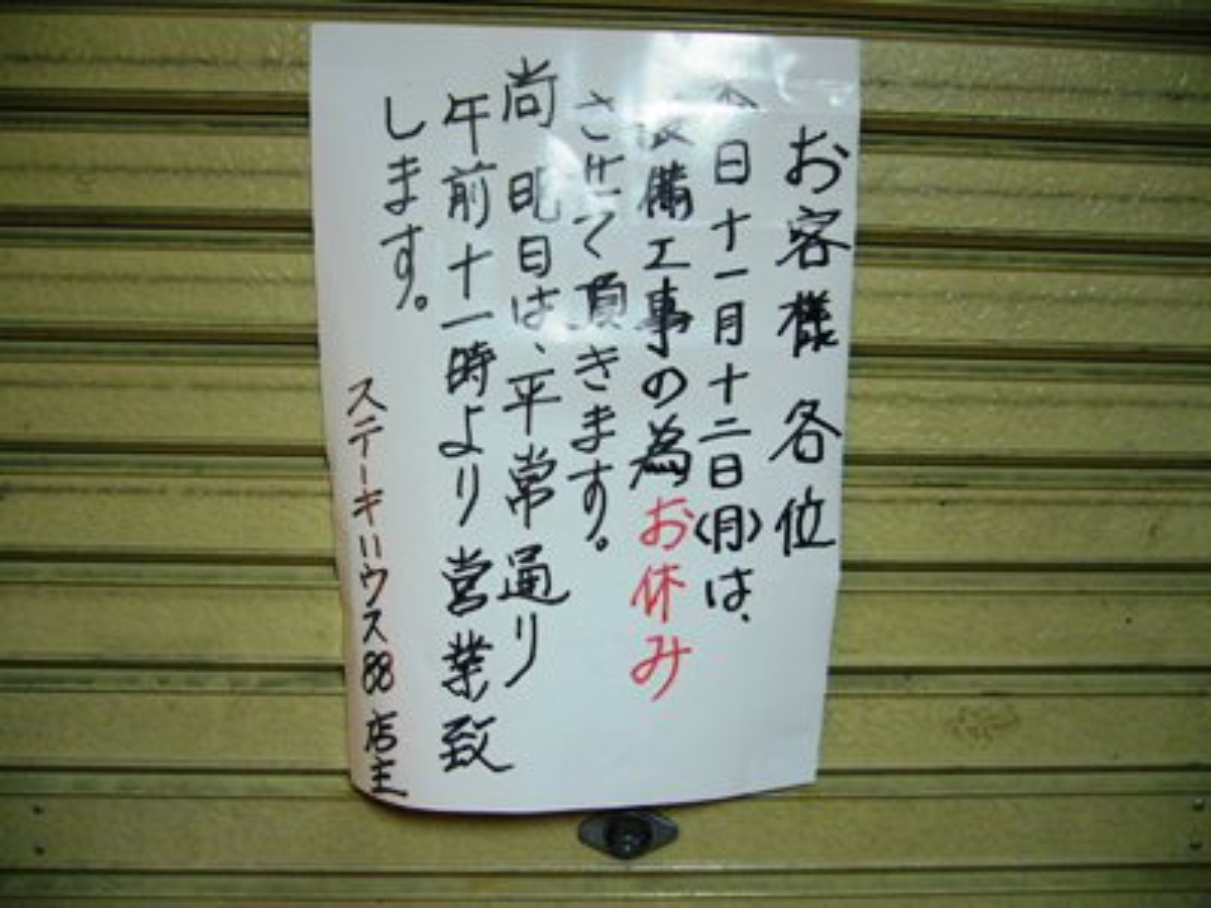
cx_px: 606
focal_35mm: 35
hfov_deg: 52.6
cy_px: 454
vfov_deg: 40.7
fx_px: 1224
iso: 200
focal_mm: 5.8
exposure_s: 1/8
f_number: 2.8
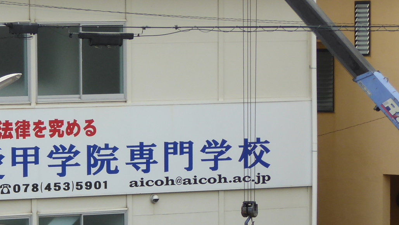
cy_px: 221
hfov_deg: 6.8
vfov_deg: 3.8
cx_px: 31
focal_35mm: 317
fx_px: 3354
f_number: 5.1
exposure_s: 1/100
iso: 100
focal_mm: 19
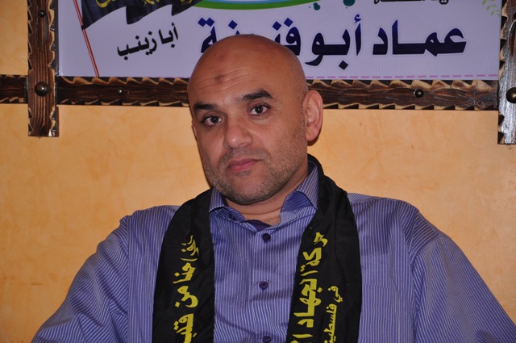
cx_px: 258
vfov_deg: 10.7
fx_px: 1825
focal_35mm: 128
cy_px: 172
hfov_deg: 16.1
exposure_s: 1/125
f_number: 6.3
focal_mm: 85
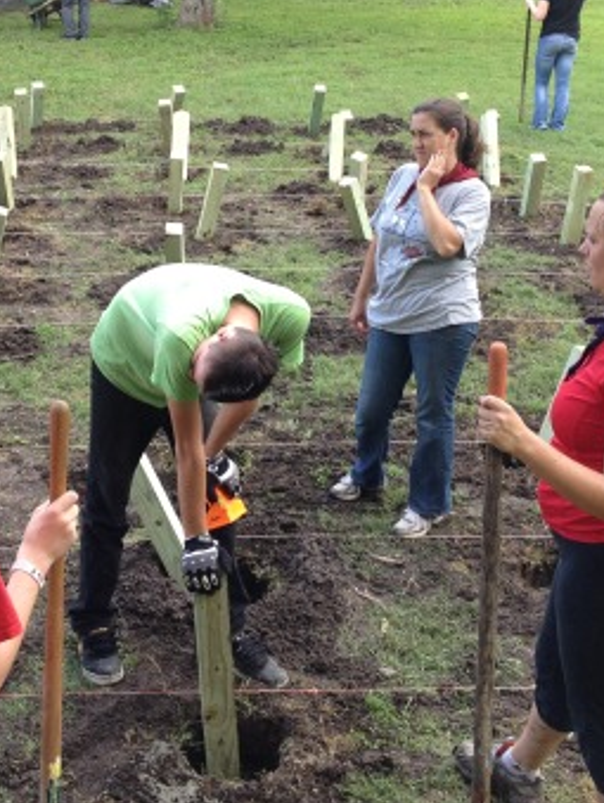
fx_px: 1533
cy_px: 287
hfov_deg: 22.3
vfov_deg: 29.2
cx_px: 251
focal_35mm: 66
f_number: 2.4
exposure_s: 1/206
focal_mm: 4.28
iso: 50
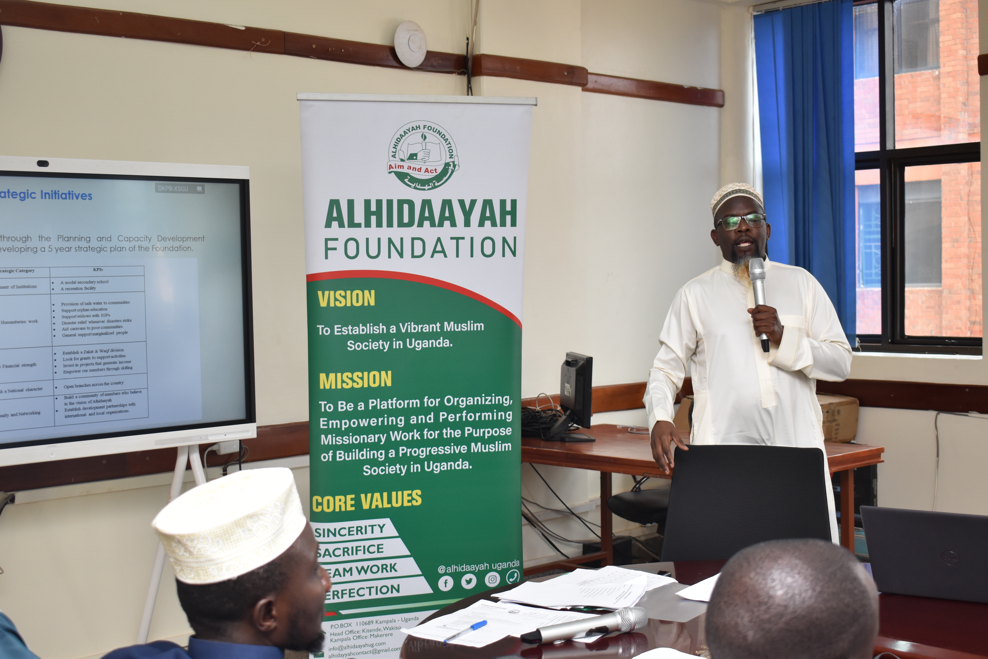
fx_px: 1400
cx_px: 494
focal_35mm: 51
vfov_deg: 26.5
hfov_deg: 38.9
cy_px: 330
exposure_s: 1/125
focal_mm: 34
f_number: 4.5
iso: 800
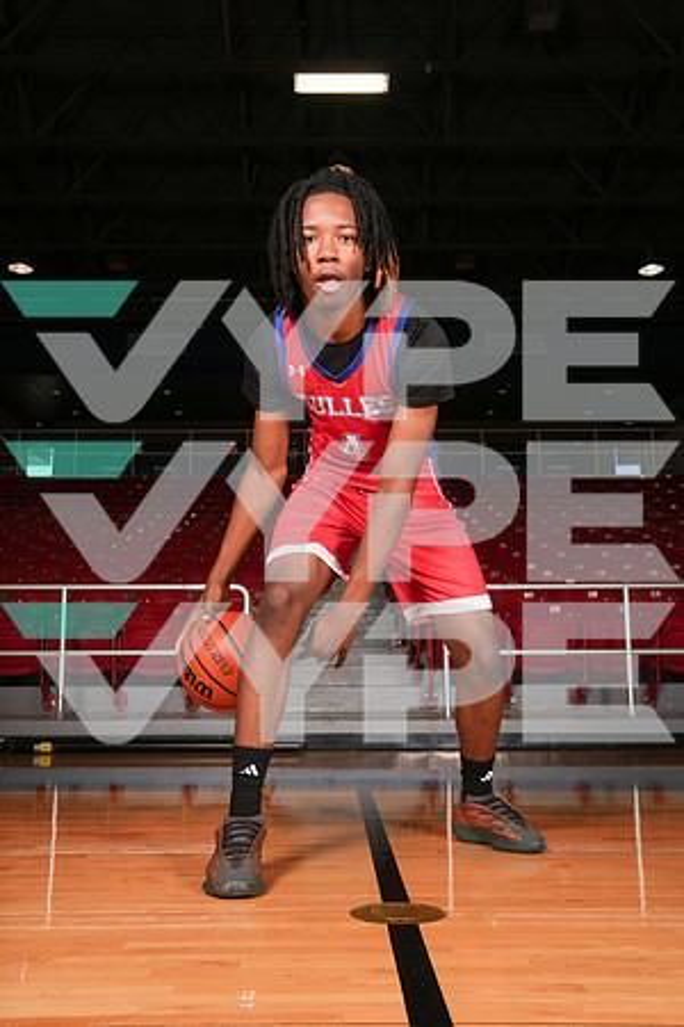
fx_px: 997
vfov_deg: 54.4
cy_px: 514
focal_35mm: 35
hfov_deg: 37.9
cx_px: 342
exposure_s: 1/200
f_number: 8
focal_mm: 35
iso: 400
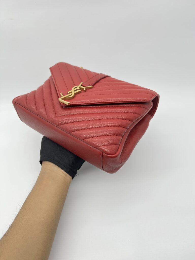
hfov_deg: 53.1
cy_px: 130
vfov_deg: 67.3
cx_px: 98
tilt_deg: -45.0
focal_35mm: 26
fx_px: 195
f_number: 1.5
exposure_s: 1/100
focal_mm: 5.7
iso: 32
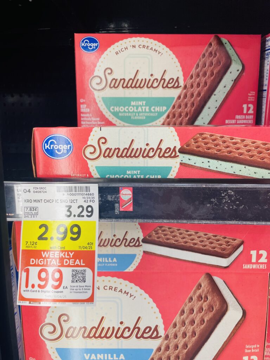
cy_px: 180
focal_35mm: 26
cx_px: 135
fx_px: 270
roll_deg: +0.8
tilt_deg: -8.2
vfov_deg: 67.3
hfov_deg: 53.1
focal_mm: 4.2
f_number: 1.6
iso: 40
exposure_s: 1/120
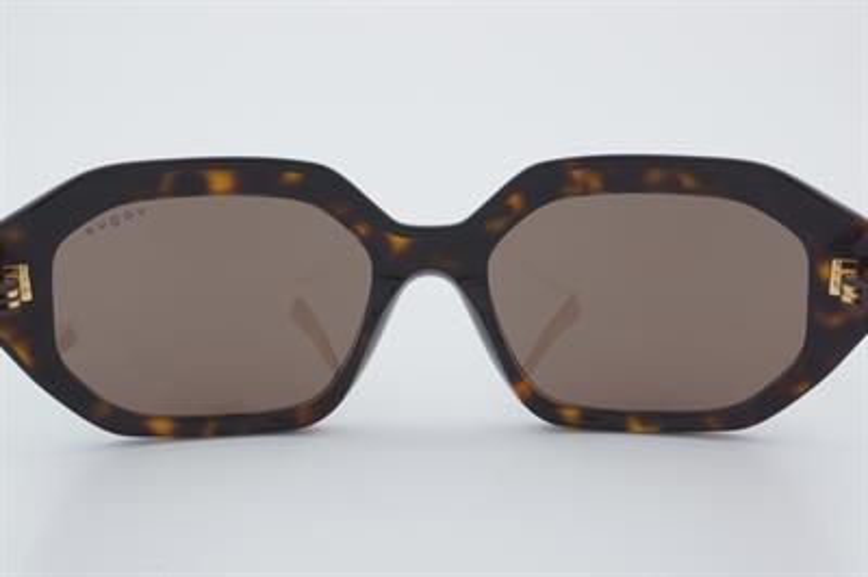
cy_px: 288
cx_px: 434
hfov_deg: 33.4
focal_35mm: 60
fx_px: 1445
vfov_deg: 22.6
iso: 100
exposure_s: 1/4
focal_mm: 40
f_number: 32
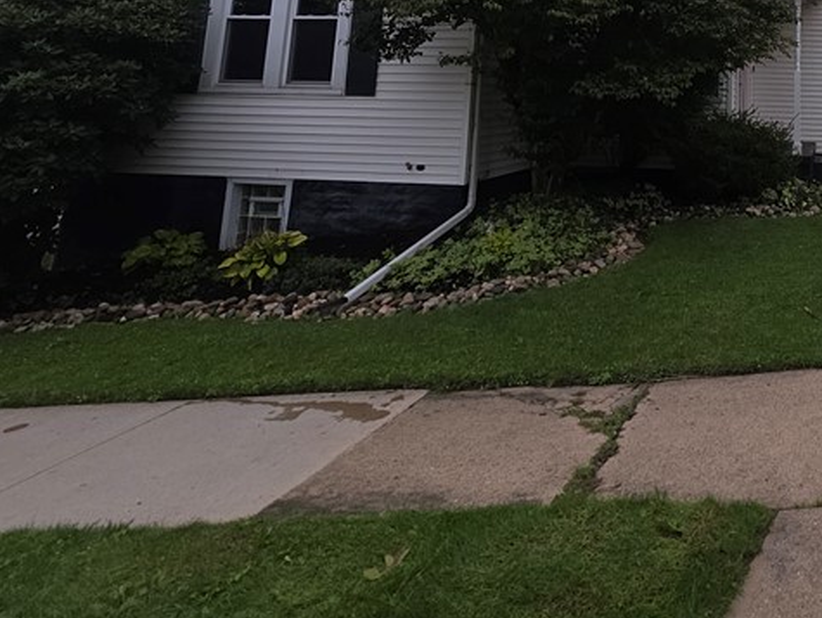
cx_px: 744
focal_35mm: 28
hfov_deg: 54.9
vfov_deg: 42.2
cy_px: -16
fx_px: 665
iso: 20
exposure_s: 1/156
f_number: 1.9
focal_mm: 2.2
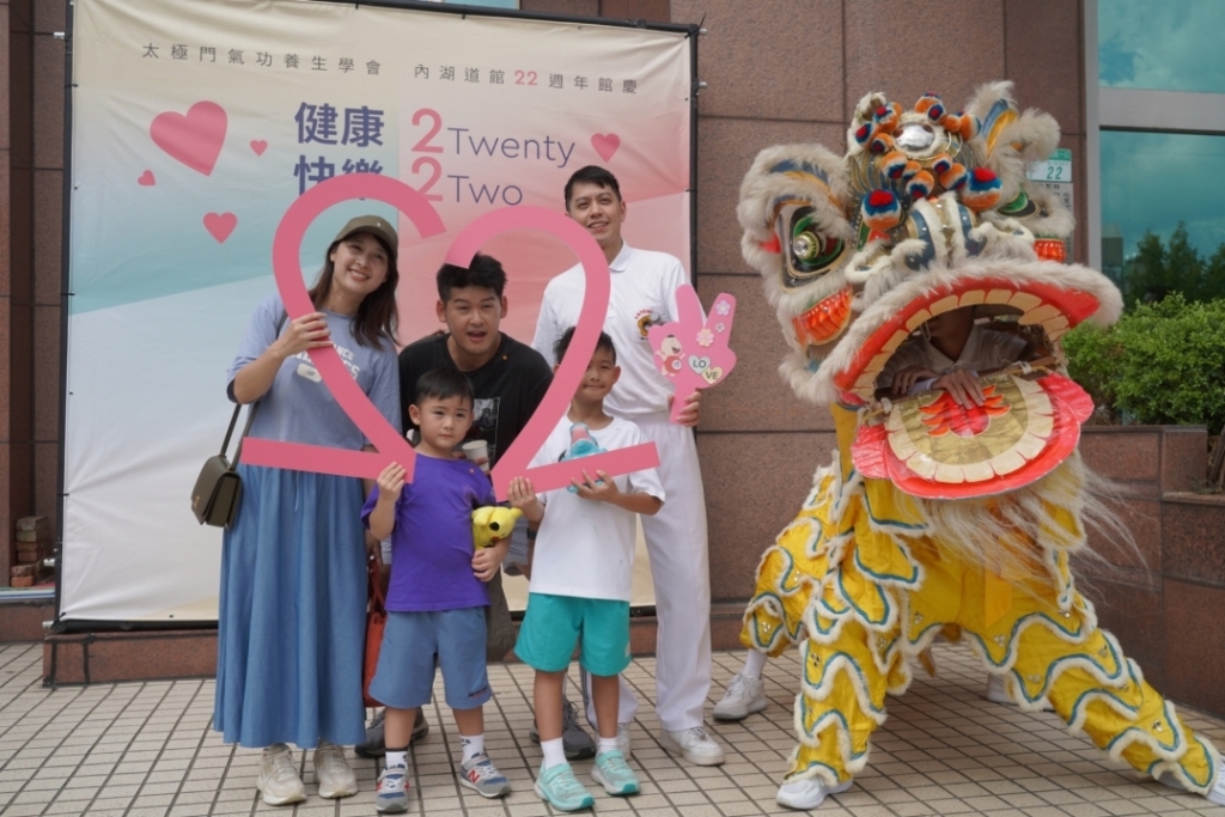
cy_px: 408
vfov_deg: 37.9
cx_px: 612
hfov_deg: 54.4
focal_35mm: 35
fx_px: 1191
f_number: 5.6
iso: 320
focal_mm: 35
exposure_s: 1/1250
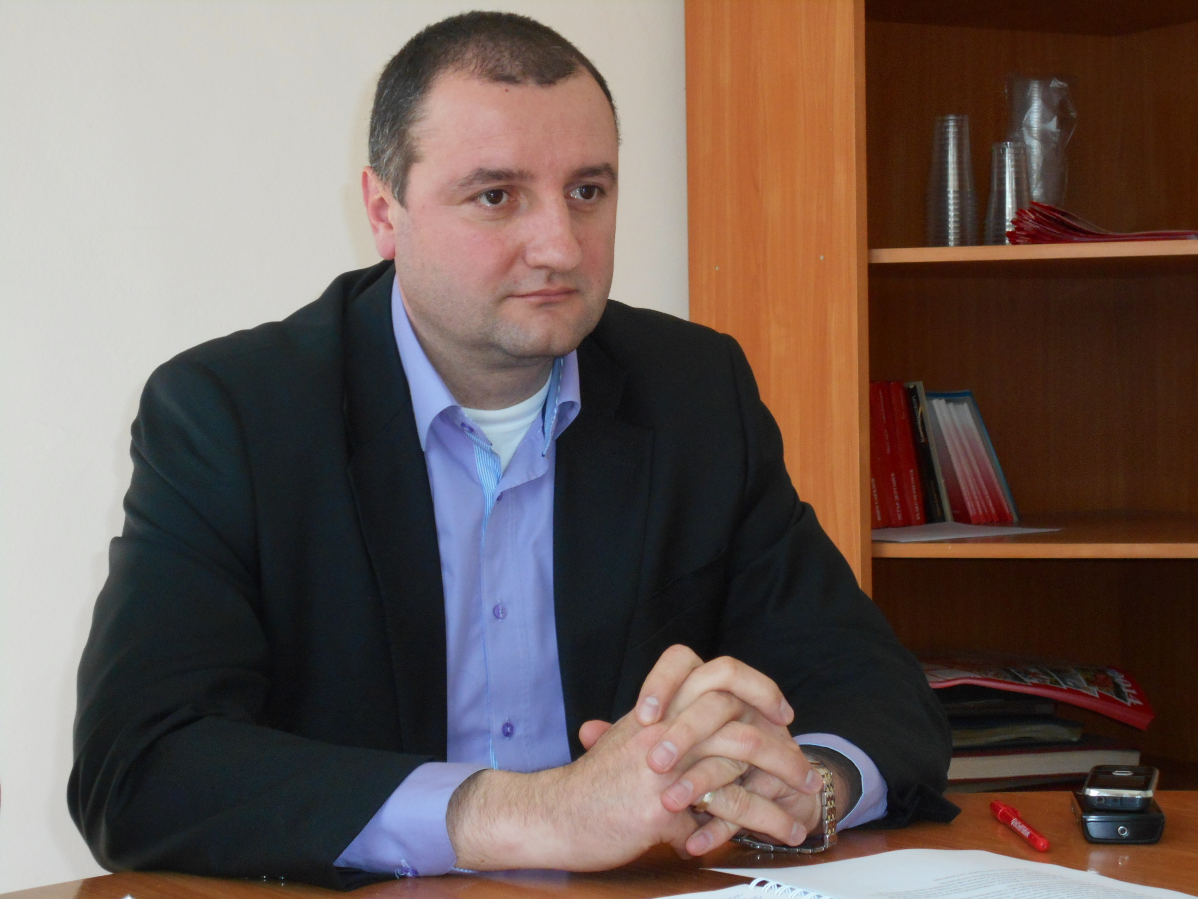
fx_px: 2630
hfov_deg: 25.7
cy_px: 450
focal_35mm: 76
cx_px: 599
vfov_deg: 19.4
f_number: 5.8
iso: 320
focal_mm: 13.5
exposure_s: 1/60
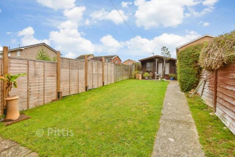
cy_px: 75
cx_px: 117
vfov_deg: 70.4
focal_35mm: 17
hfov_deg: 93.3
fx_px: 111
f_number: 8
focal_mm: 11
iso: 160
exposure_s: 1/30
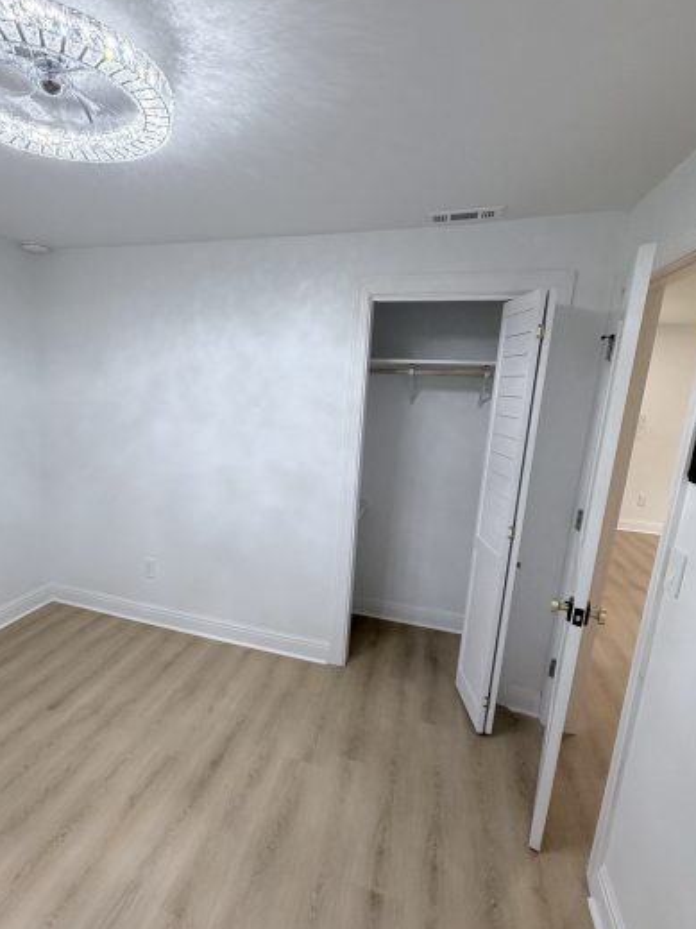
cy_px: 486
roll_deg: -2.4
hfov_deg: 70.6
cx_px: 268
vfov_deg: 87.7
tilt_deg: -12.8
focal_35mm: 18
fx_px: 483
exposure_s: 1/63
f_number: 2.2
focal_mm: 2.22
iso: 100
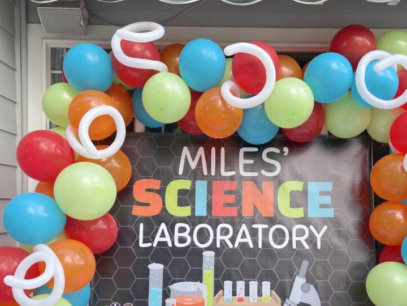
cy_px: 212
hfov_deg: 50.1
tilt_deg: -0.7
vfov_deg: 38.1
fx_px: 435
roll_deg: -0.6
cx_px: 225
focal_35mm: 37
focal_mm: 5.7
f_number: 1.5
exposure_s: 1/170
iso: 50
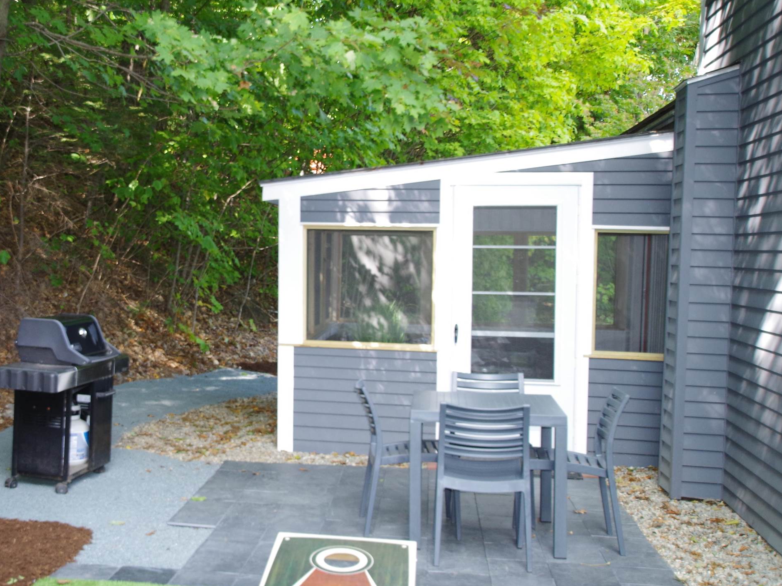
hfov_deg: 39.4
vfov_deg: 30.9
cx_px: 198
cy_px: 268
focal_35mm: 47
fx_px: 1062
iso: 400
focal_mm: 20
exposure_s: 1/125
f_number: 3.5
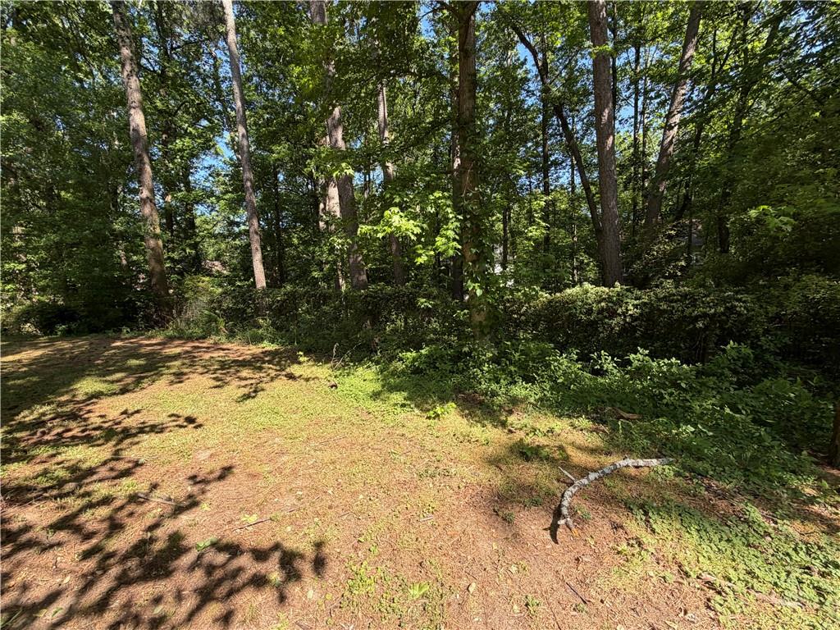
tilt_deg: -5.7
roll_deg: +1.3
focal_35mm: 14
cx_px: 420
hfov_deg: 102.1
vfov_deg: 85.7
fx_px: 340
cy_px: 315
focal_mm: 2.22
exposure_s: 1/502
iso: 64
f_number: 2.2
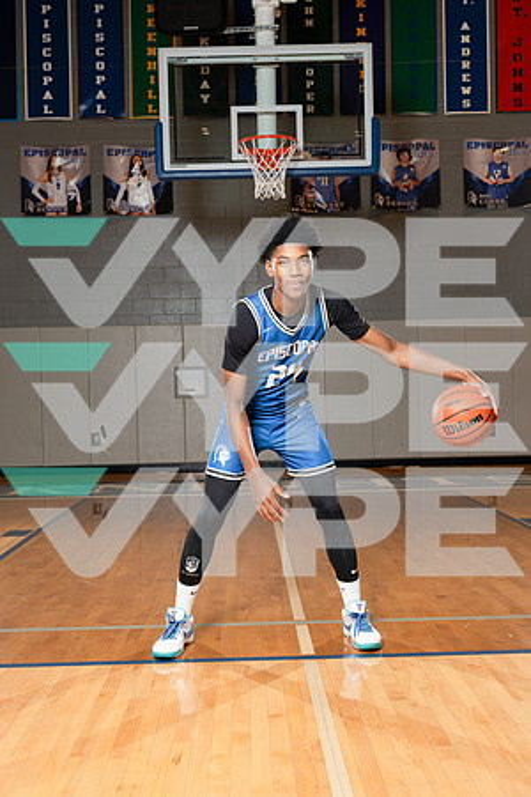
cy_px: 398
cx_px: 266
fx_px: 929
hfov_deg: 31.9
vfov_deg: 46.4
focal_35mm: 42
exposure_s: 1/250
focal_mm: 42
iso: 400
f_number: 5.6
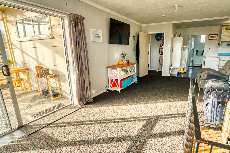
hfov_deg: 86.4
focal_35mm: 19
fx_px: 121
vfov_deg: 64.5
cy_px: 78
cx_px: 131
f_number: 6.3
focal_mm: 16
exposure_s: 1/60
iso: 500
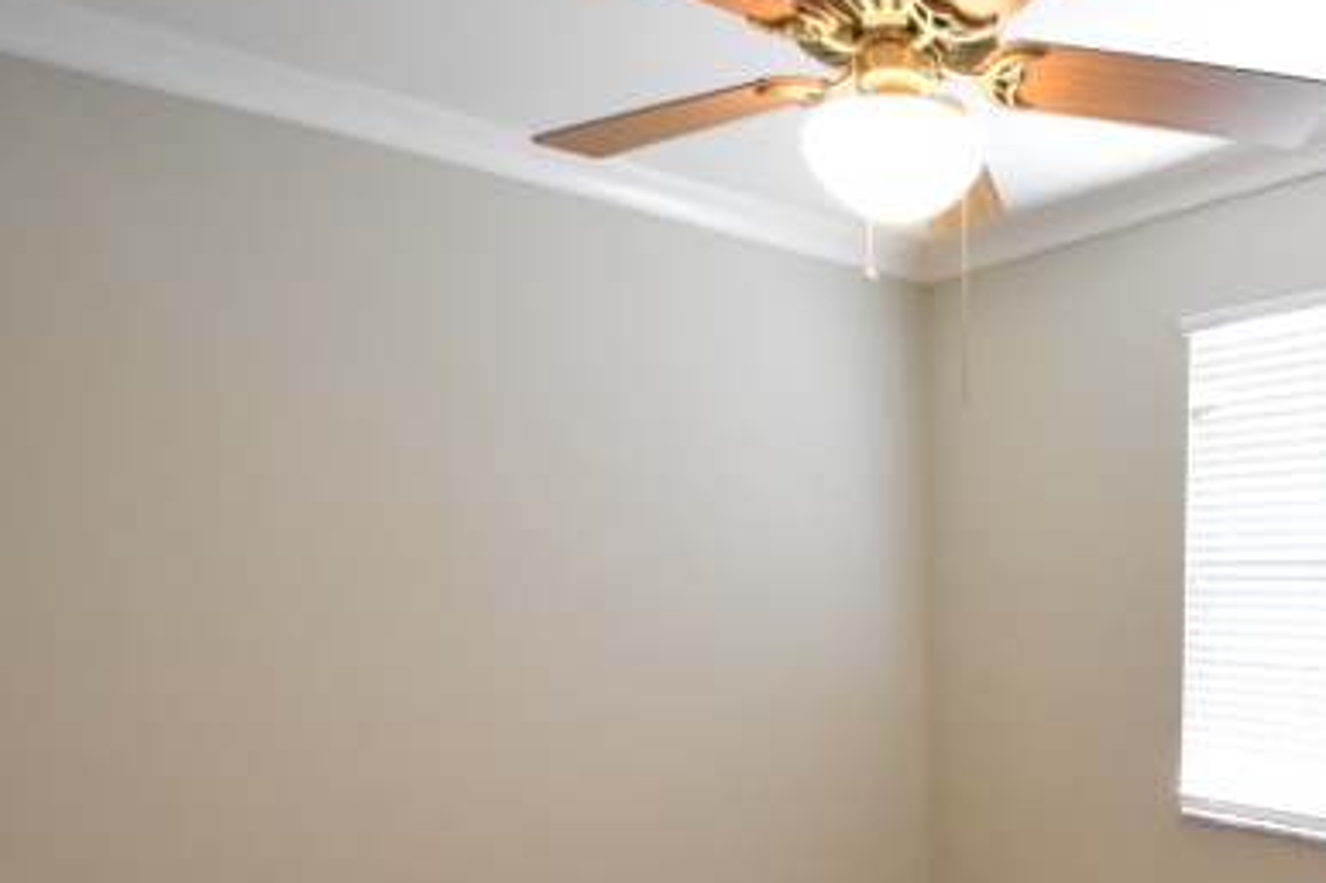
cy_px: 667
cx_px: 1017
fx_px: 1031
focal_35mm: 28
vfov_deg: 44.7
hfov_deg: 61.3
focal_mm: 10
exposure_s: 1/60
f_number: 3.5
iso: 2500
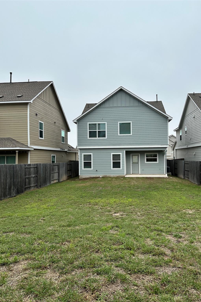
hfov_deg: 51.2
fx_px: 209
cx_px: 107
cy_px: 151
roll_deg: +0.4
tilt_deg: +0.7
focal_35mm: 25
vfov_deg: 71.5
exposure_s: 1/1812
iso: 80
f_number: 1.78
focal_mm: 6.86
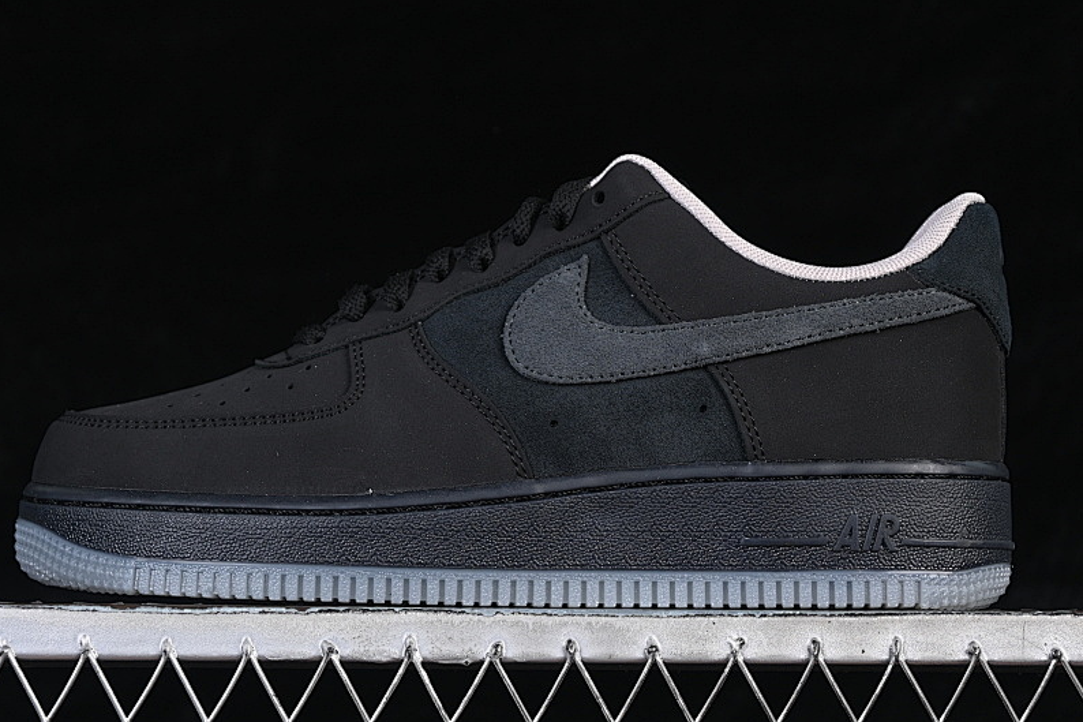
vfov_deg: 13.4
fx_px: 3068
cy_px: 302
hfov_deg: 20.0
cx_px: 524
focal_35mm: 102
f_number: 6.3
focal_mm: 50
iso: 160
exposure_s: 1/60
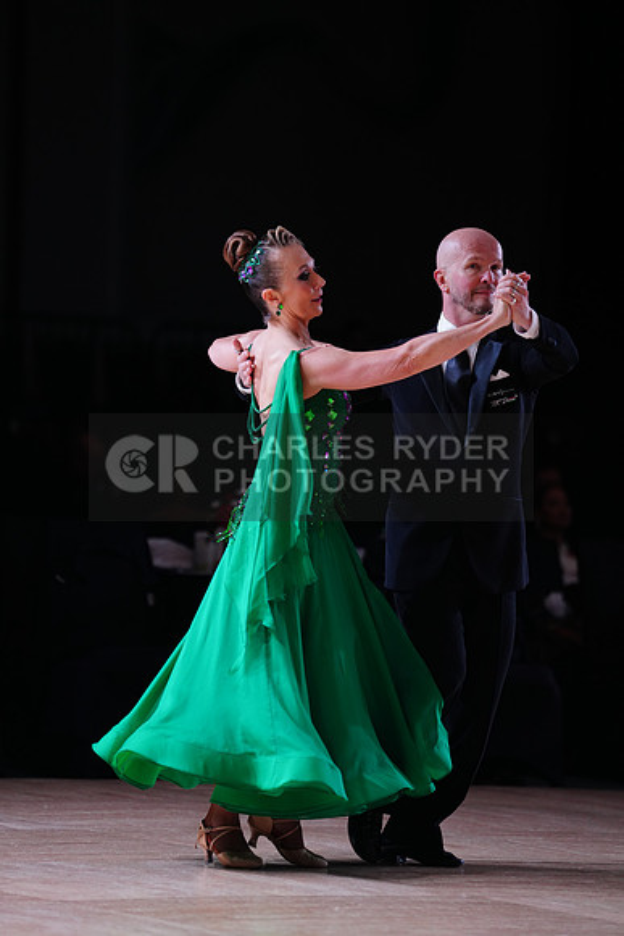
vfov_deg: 10.3
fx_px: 5196
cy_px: 468
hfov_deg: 6.9
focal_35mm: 200
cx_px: 312
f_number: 2.8
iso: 800
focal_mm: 200
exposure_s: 1/500
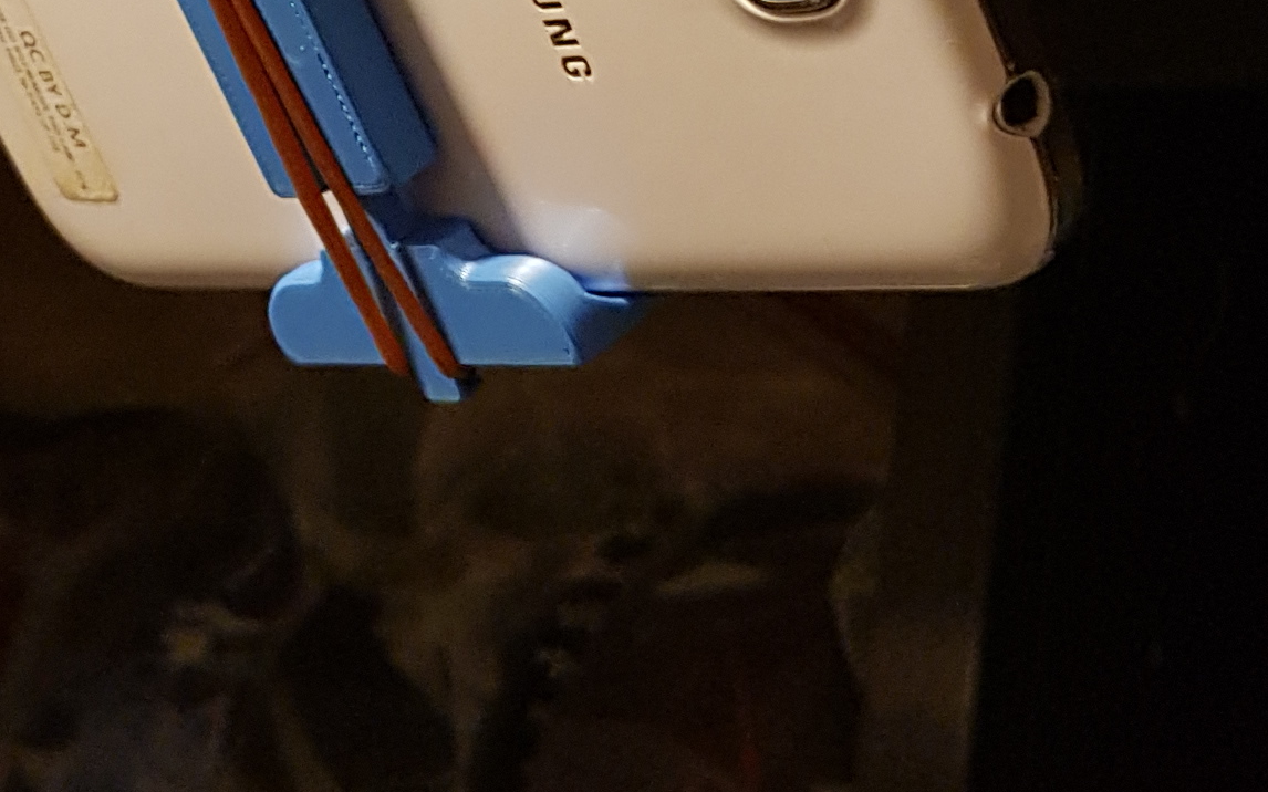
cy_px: -15
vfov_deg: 13.3
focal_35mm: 97
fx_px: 3352
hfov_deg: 21.4
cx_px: 478
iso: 200
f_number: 1.7
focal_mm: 4.2
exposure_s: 1/33
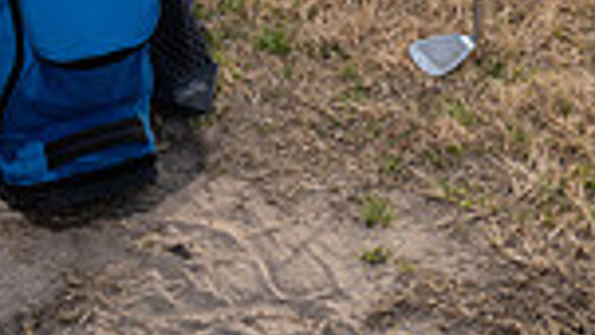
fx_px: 1972
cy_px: -532
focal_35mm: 125
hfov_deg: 17.2
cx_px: 284
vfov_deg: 8.6
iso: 160
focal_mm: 40
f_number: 8
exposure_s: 1/250
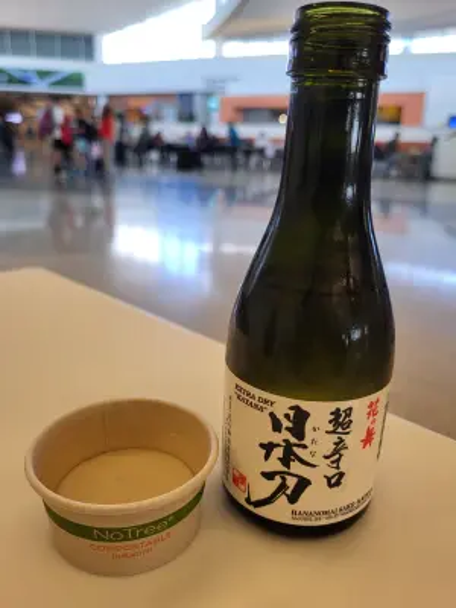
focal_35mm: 26
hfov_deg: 53.1
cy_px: 304
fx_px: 457
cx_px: 228
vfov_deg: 67.3
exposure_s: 1/100
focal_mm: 5.4
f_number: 1.8
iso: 125
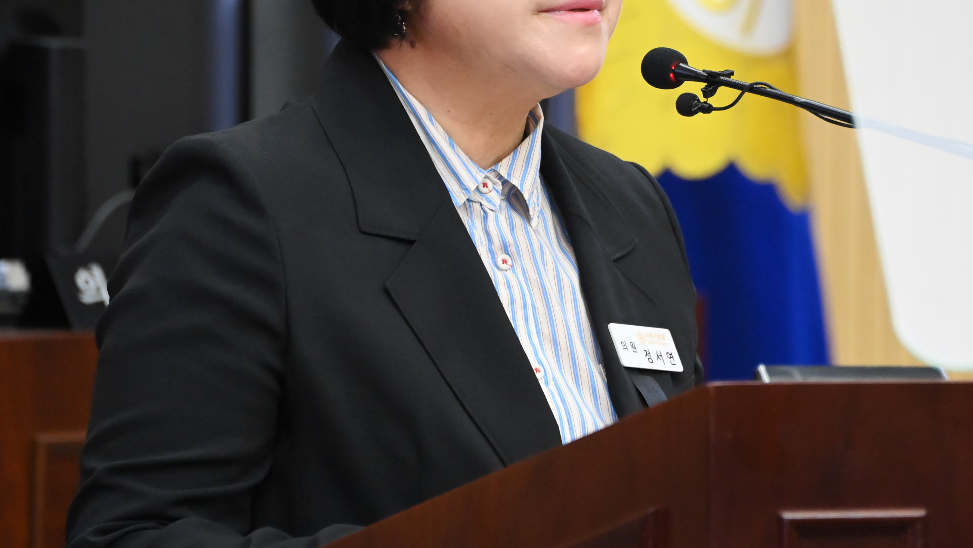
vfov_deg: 2.5
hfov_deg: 4.4
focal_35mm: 489
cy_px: 93
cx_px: 608
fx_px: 12617
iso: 8000
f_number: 6.3
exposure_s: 1/250
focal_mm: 300
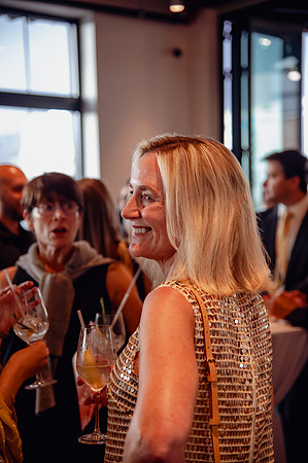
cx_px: 154
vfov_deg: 28.9
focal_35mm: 70
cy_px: 232
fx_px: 900
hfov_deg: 19.4
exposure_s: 1/80
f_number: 4
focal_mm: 70
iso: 4500
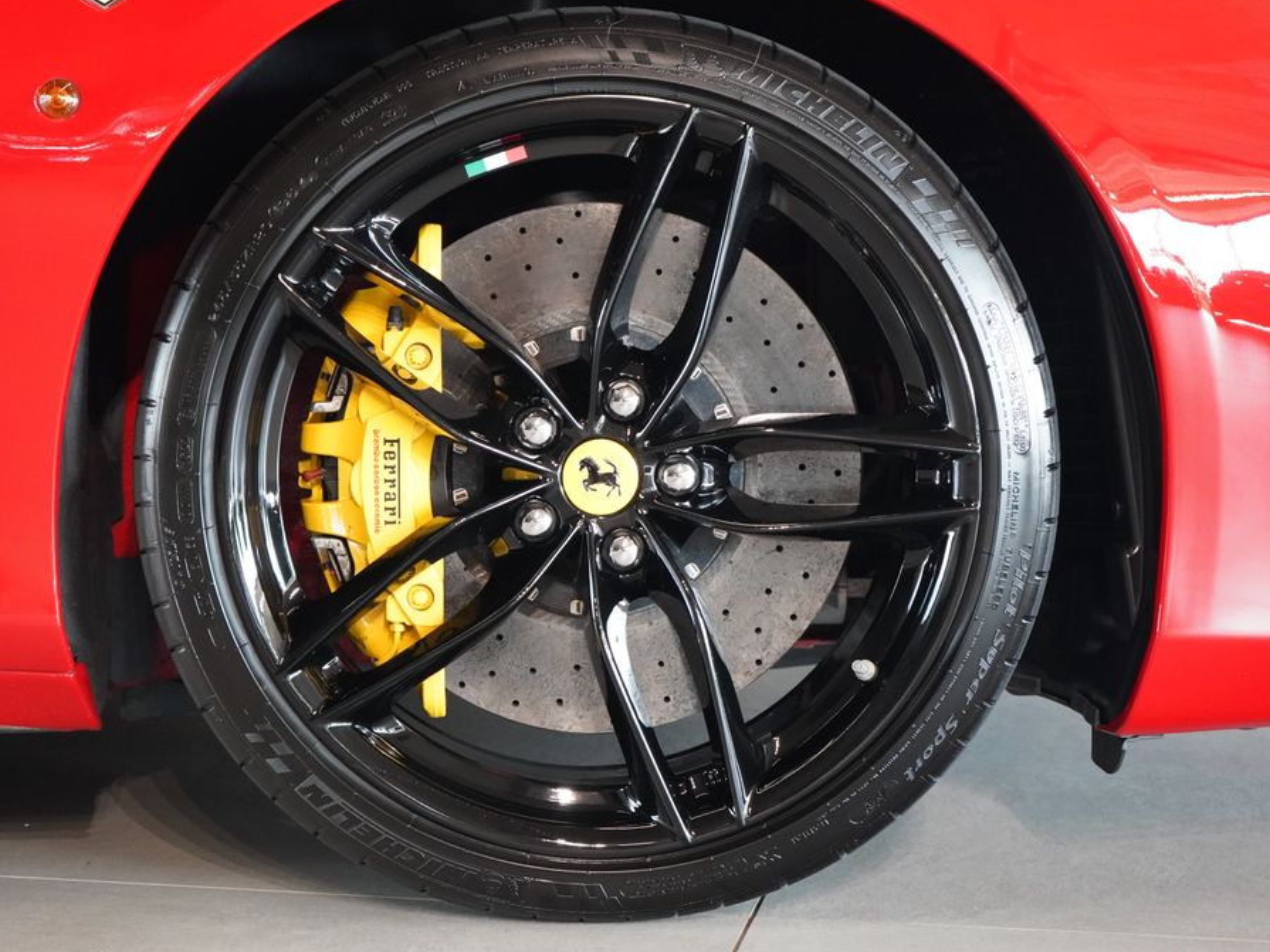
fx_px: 2421
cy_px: 475
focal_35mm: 66
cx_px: 589
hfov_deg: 29.4
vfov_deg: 22.2
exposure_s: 1/160
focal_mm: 60
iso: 10000
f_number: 5.6
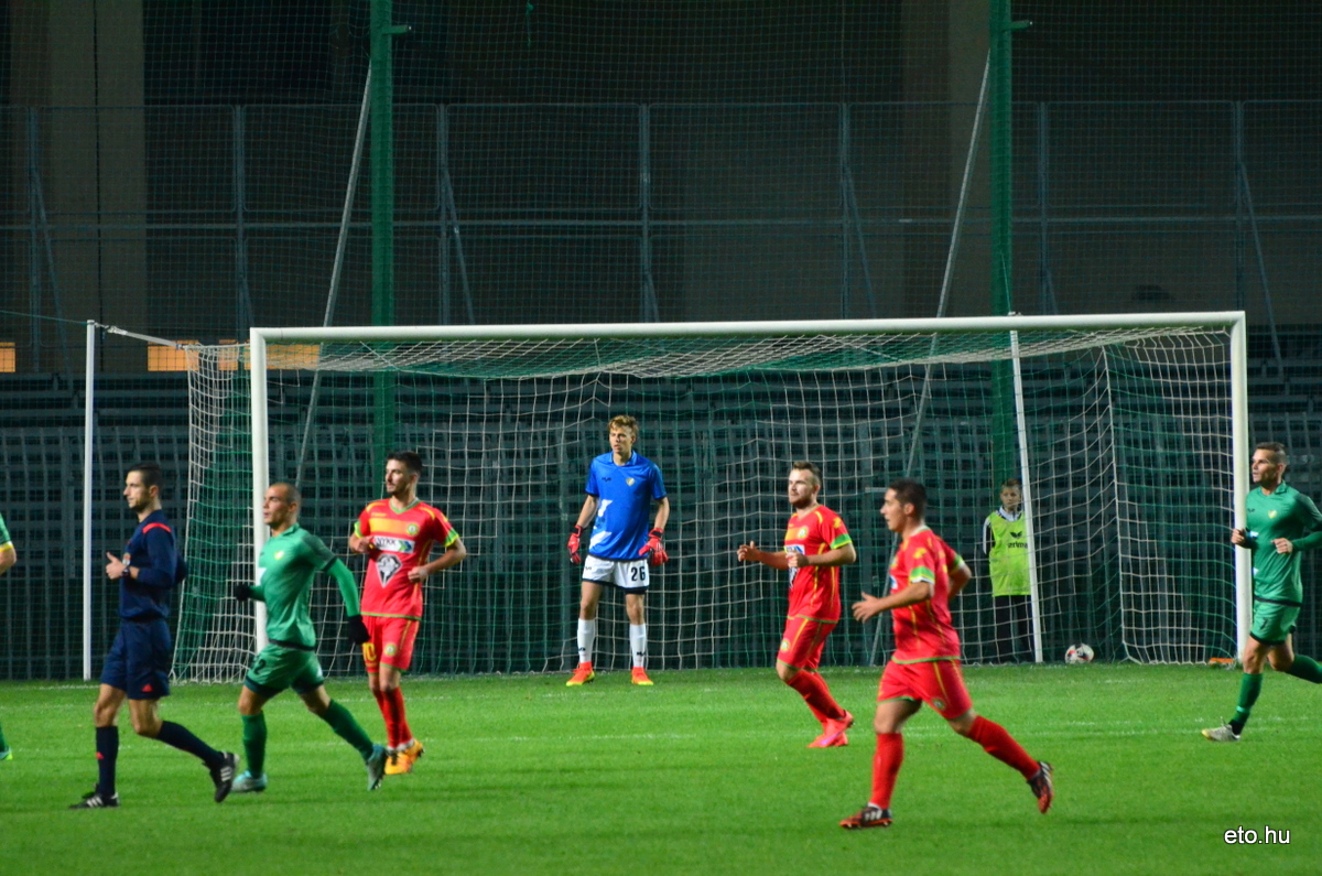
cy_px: 438
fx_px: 16492
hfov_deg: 4.6
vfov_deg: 3.0
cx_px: 661
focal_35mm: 450
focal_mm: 300
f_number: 5.6
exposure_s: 1/400
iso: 5000
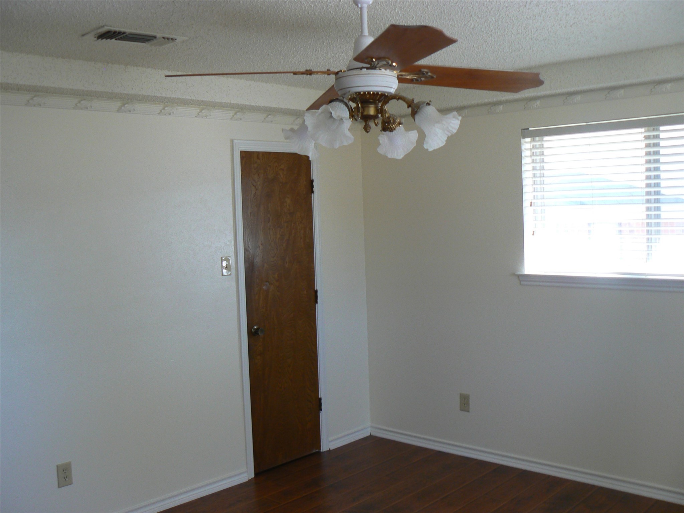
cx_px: 342
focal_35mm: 36
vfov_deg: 39.7
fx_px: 711
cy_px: 256
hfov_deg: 51.4
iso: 100
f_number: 2.8
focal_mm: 6
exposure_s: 1/30
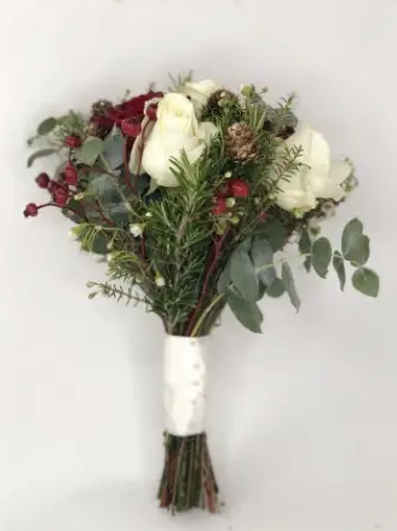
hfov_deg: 25.6
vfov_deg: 33.8
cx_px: 196
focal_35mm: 57
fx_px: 872
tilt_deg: -18.7
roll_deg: +3.6
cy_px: 285
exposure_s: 1/100
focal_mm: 6
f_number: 2.4
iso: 16
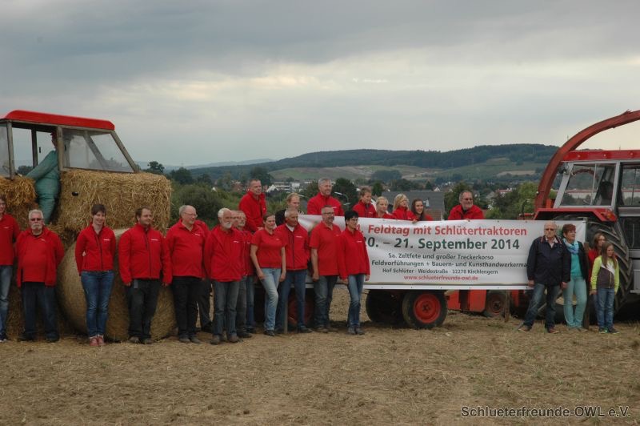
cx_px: 320
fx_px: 1652
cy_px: 213
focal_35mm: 93
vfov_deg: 14.7
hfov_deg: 21.9
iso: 400
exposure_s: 1/320
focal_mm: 62
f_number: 9
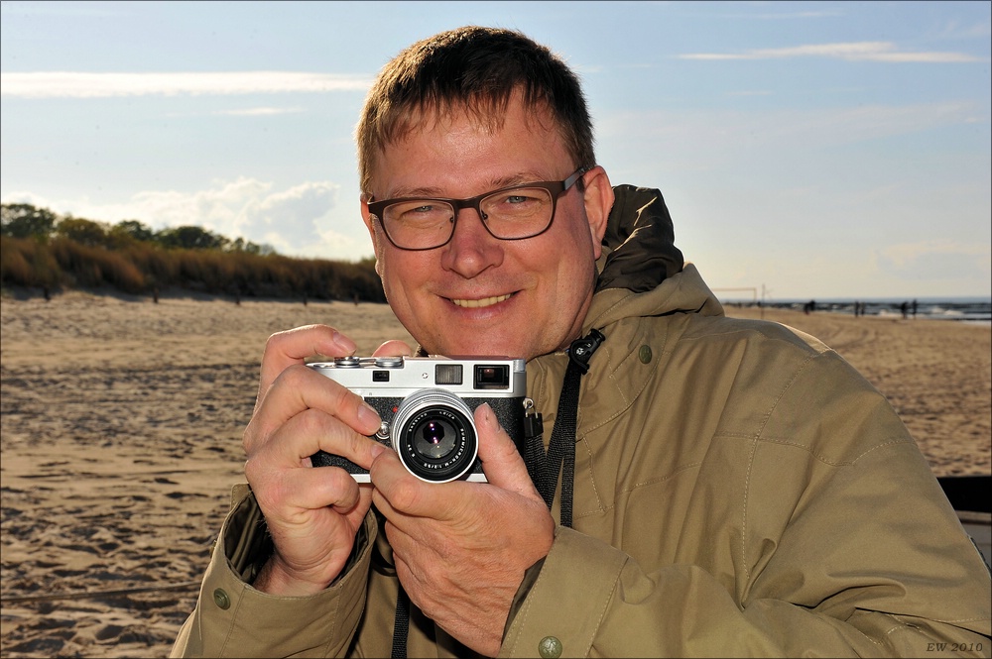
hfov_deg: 39.6
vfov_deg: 26.9
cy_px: 330
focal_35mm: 50
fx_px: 1377
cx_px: 496
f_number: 16
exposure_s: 1/250
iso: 200
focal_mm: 50
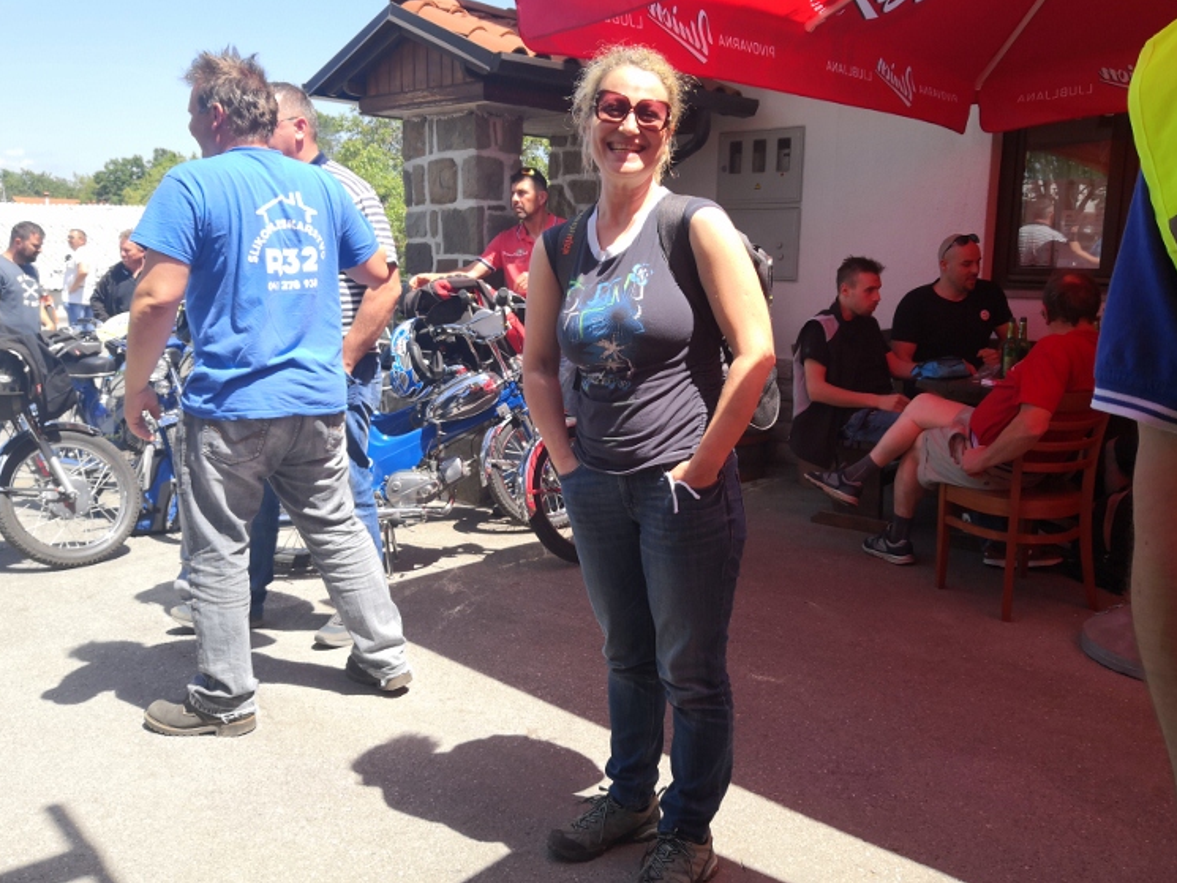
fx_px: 986
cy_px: 412
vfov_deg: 48.2
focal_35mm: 29
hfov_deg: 61.6
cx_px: 605
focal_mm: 3.95
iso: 50
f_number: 1.6
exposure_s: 1/722
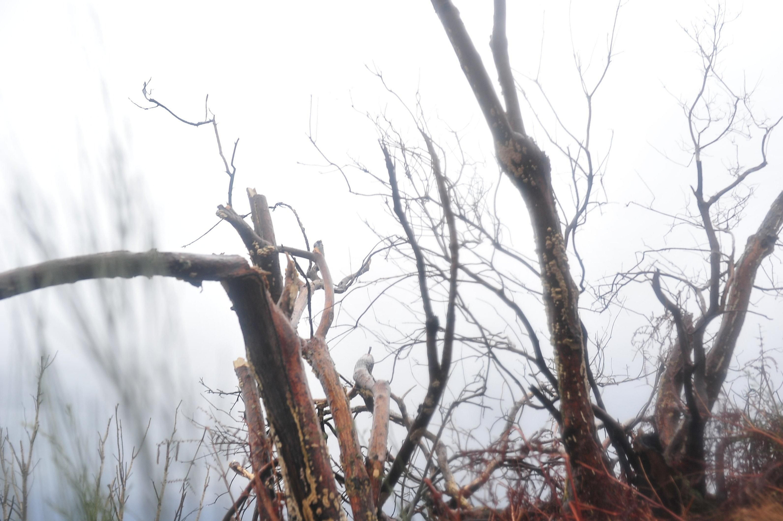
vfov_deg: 37.8
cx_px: 392
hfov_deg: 54.5
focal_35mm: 35
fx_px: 761
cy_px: 260
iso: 400
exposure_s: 1/500
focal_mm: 35
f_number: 4
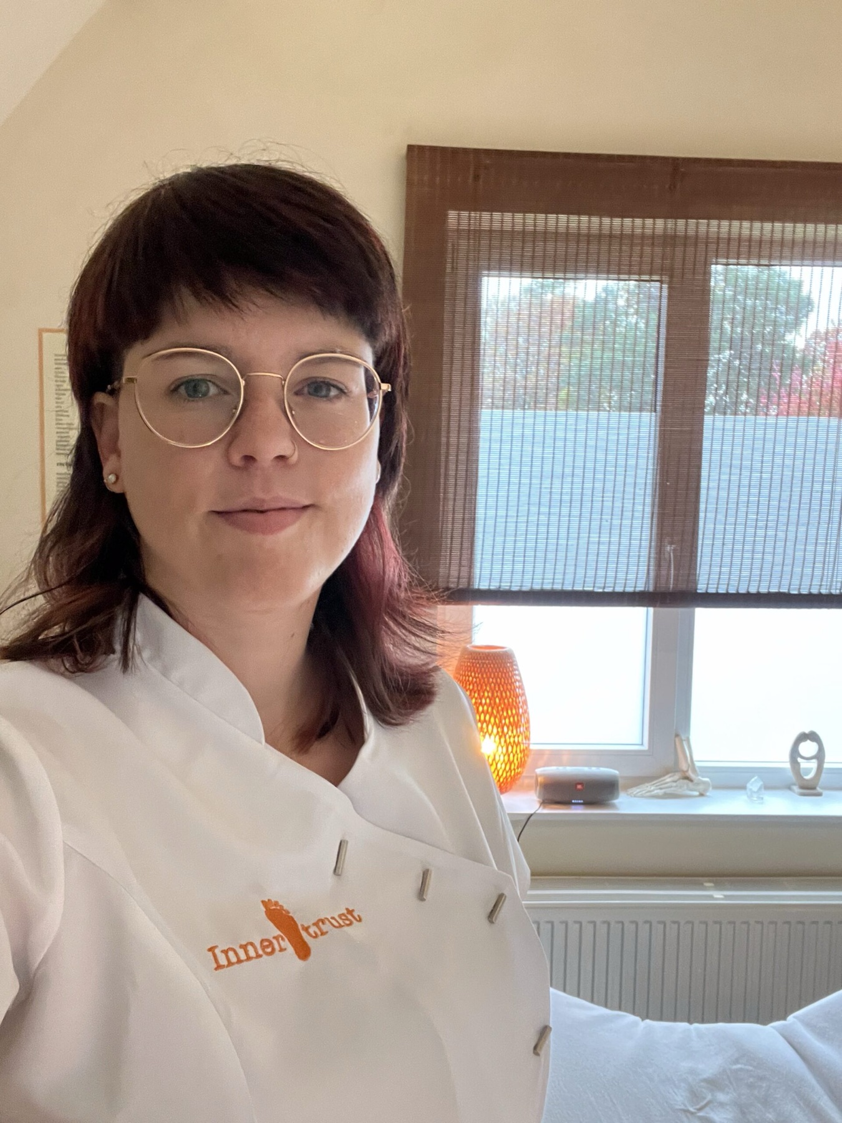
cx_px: 421
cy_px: 562
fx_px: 973
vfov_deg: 60.0
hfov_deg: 46.8
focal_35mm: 30
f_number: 2.2
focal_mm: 2.71
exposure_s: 1/25
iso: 500
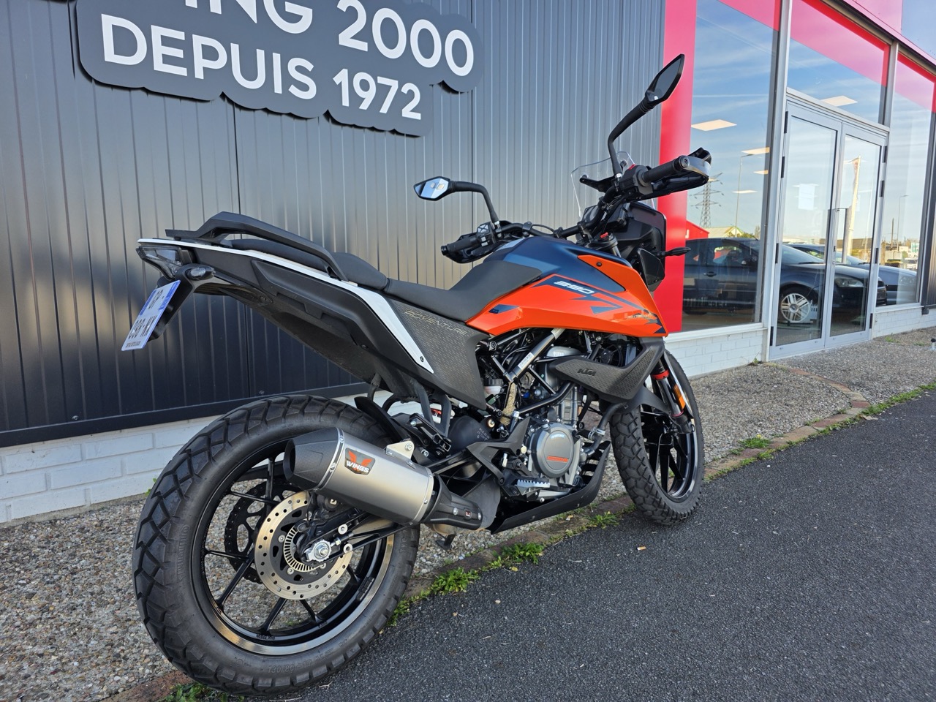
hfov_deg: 73.9
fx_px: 622
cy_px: 351
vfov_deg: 58.9
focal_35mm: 23
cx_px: 468
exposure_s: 1/359
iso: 32
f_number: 1.7
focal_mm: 6.3
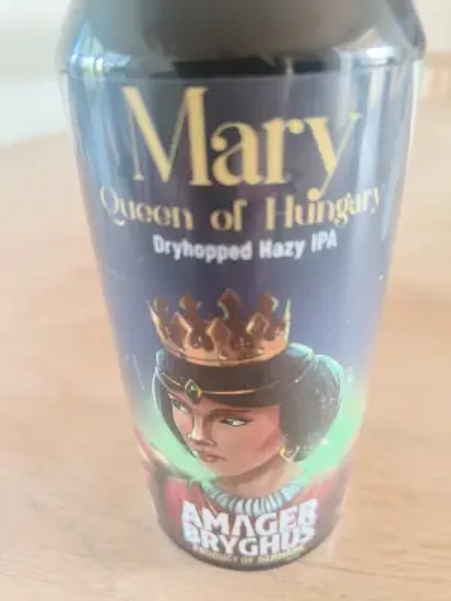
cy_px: 300
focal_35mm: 24
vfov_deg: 71.6
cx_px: 226
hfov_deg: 56.8
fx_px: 417
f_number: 2.8
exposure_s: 1/50
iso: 320
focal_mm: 5.59
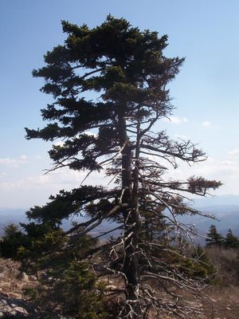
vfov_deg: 47.9
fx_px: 359
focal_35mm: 39
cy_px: 160
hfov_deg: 36.8
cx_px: 120
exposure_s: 1/289
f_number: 8
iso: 100
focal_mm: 6
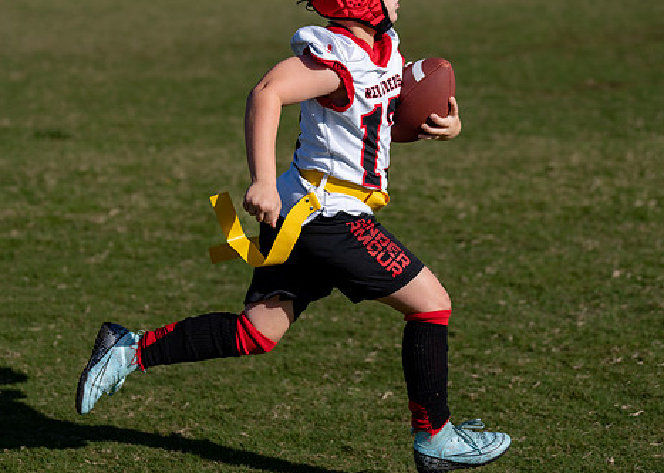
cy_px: 167
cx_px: 323
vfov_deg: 14.7
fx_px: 1828
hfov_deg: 20.6
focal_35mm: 97
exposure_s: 1/2500
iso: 100
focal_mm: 70
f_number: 2.8
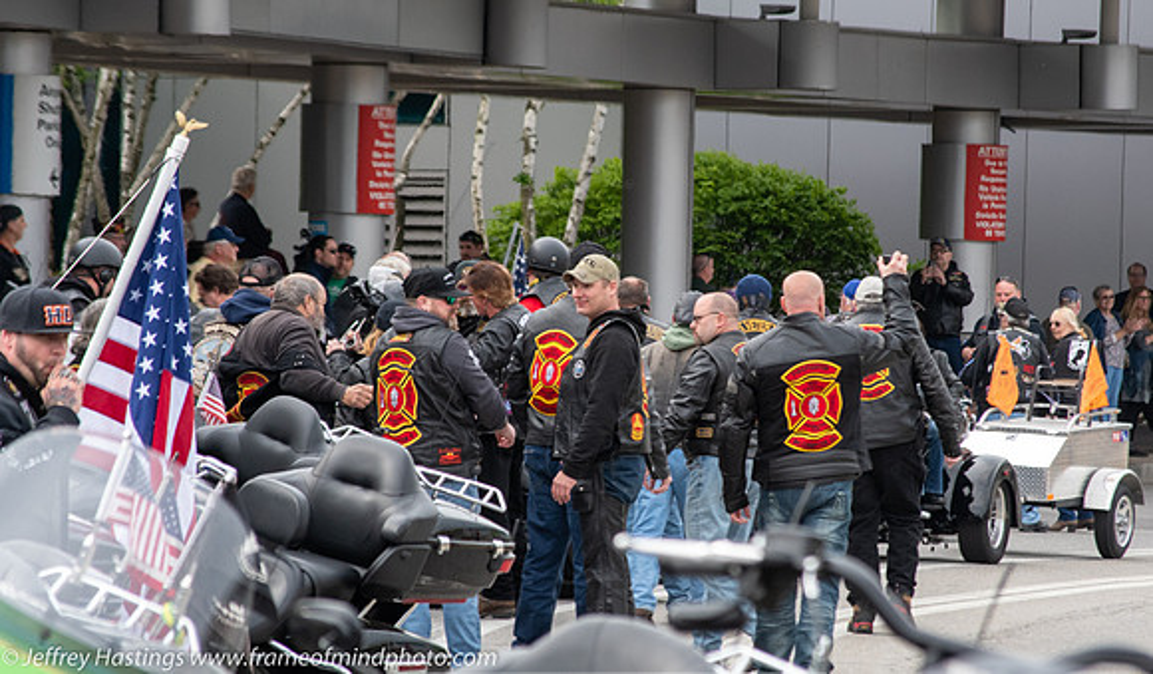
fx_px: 9181
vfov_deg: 4.2
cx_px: 625
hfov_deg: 7.2
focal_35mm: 297
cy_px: 346
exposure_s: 1/320
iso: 800
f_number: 9
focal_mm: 175
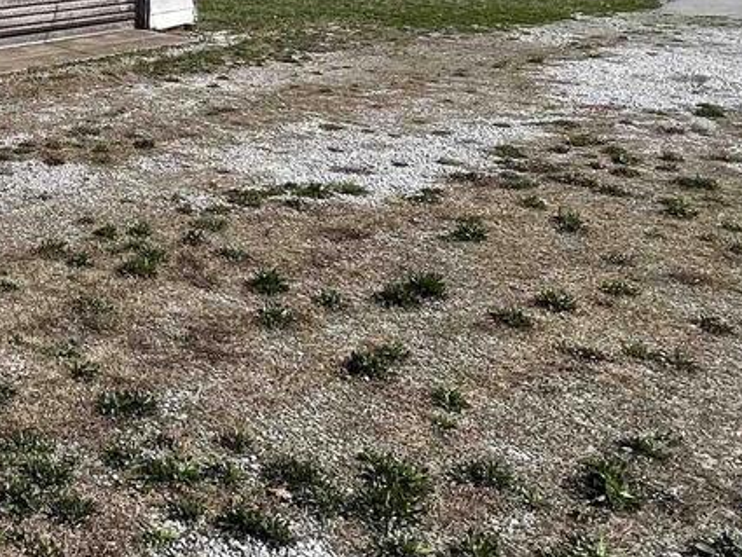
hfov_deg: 37.8
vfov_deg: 30.4
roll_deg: +0.3
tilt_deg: -6.5
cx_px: -16
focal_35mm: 44
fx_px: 943
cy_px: -7
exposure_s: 1/2481
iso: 32
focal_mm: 1.57
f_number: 1.8
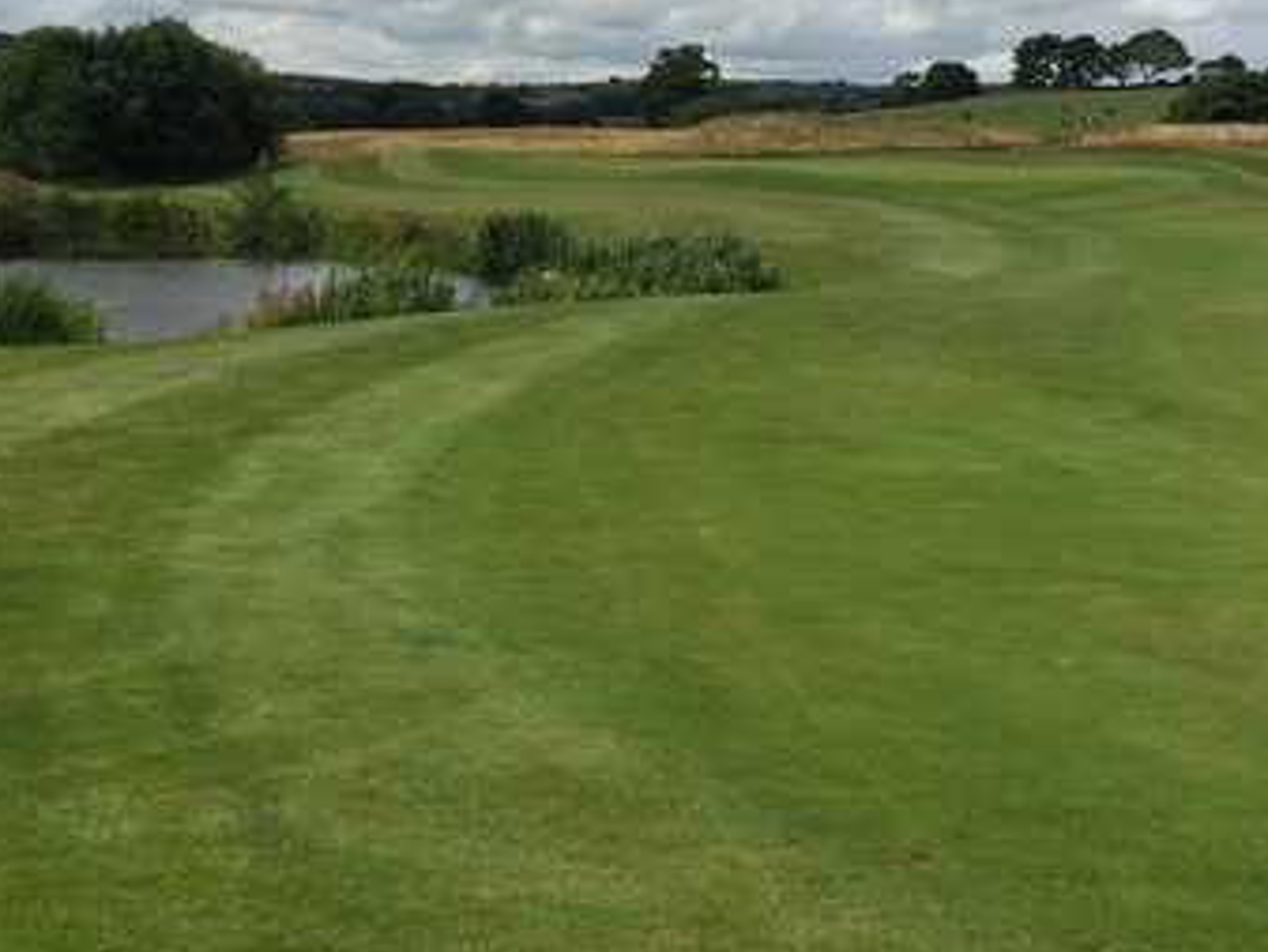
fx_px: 2015
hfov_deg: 34.7
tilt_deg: -1.7
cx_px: 459
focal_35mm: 55
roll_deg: -4.0
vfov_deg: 26.1
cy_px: 207
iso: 32
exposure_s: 1/2639
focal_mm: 4.15
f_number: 2.2
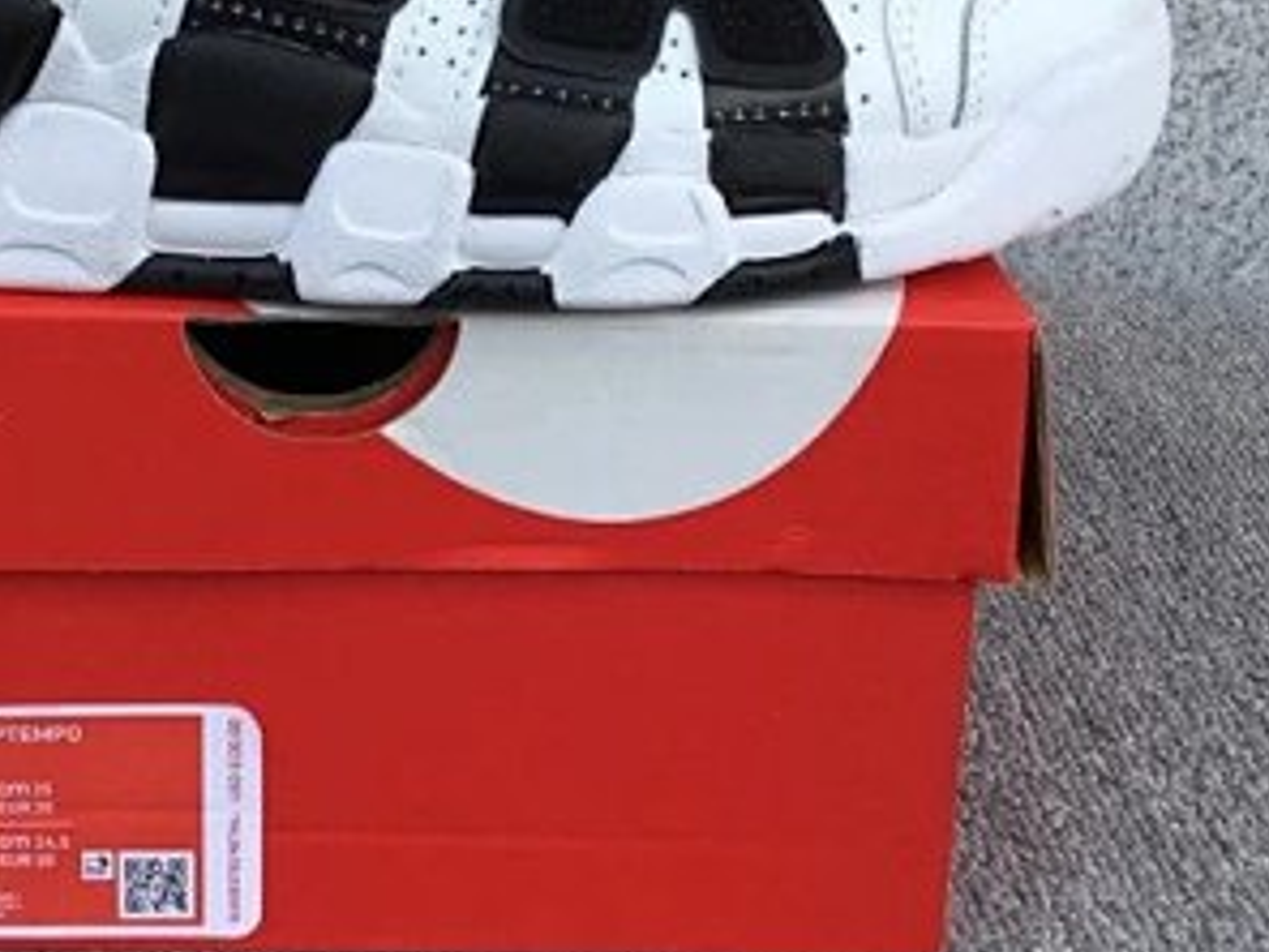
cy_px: 94
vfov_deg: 21.4
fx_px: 2456
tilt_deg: -17.0
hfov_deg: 28.6
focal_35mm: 67
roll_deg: -1.1
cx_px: 334
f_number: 2.4
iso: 25
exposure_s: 1/485
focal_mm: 3.3
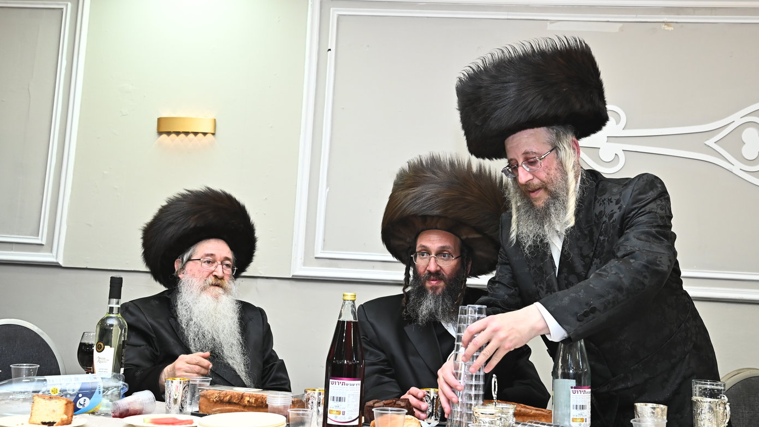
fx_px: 745
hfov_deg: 54.0
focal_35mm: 37
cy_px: 226
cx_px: 378
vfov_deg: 32.0
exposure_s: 1/200
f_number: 5.6
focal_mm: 35
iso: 2000
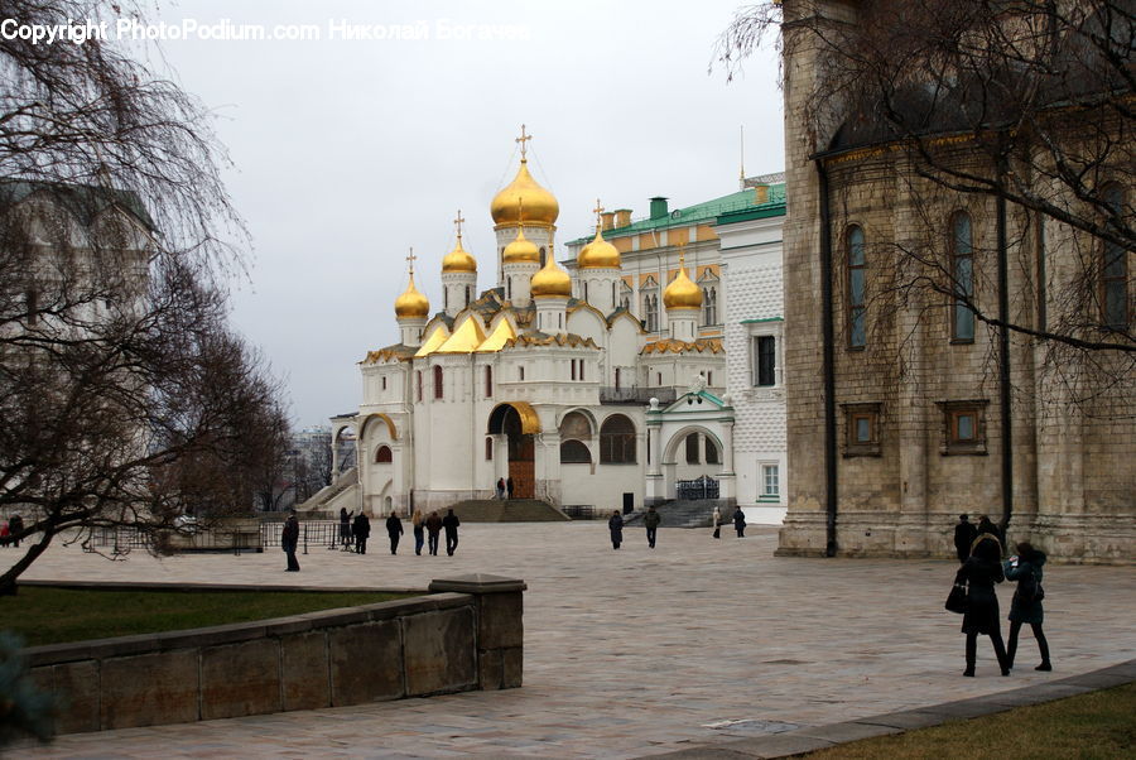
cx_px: 568
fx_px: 1895
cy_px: 380
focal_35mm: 60
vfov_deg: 22.7
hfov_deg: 33.4
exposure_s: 1/60
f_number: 5.6
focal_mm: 40
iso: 125
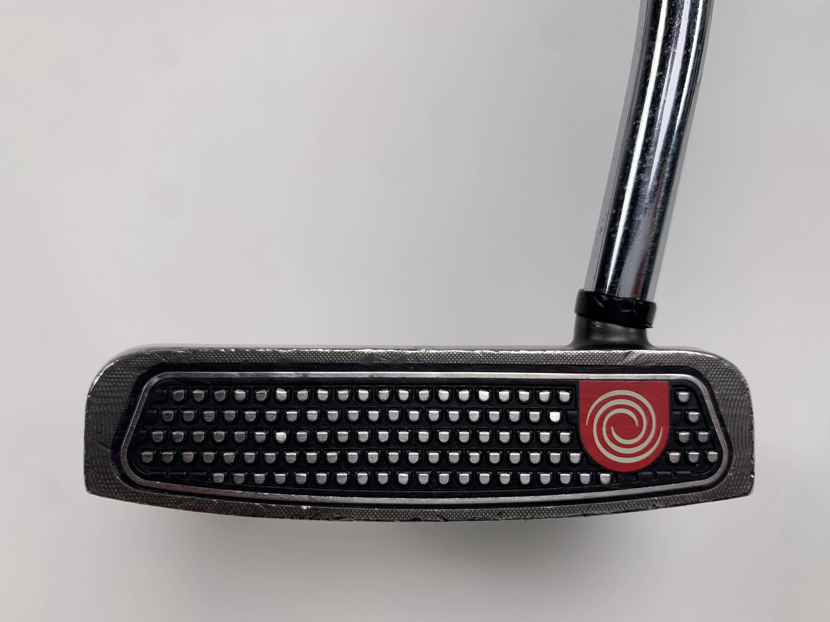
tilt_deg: -58.5
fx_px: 647
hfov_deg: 65.3
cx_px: 416
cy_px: 321
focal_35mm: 27
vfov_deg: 51.3
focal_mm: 4.25
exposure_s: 1/325
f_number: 1.8
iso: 25
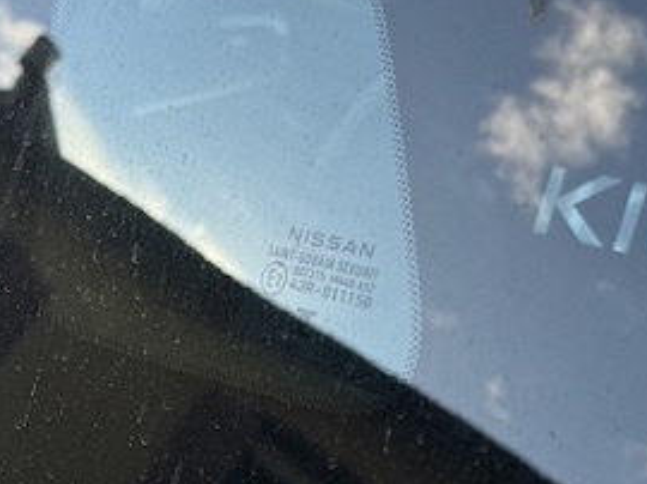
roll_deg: +3.8
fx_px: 1662
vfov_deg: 16.6
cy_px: 276
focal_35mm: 89
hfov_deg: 21.9
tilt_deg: -18.2
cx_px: 443
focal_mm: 6.76
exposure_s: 1/527
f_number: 1.78
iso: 80
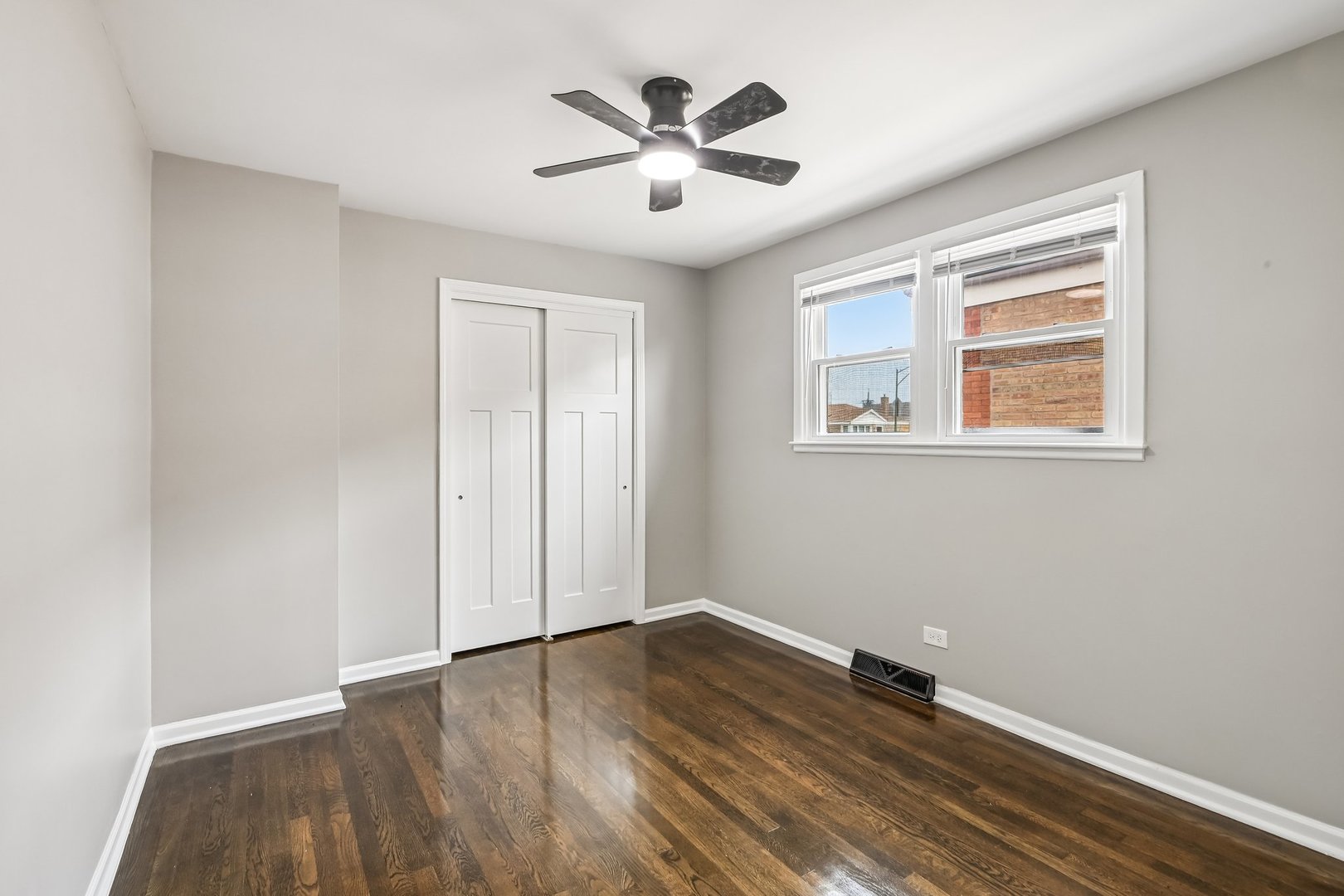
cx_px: 672
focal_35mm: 16
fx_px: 597
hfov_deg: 96.7
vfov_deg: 73.7
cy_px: 448
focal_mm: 16
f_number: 14
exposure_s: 1/15
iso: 400
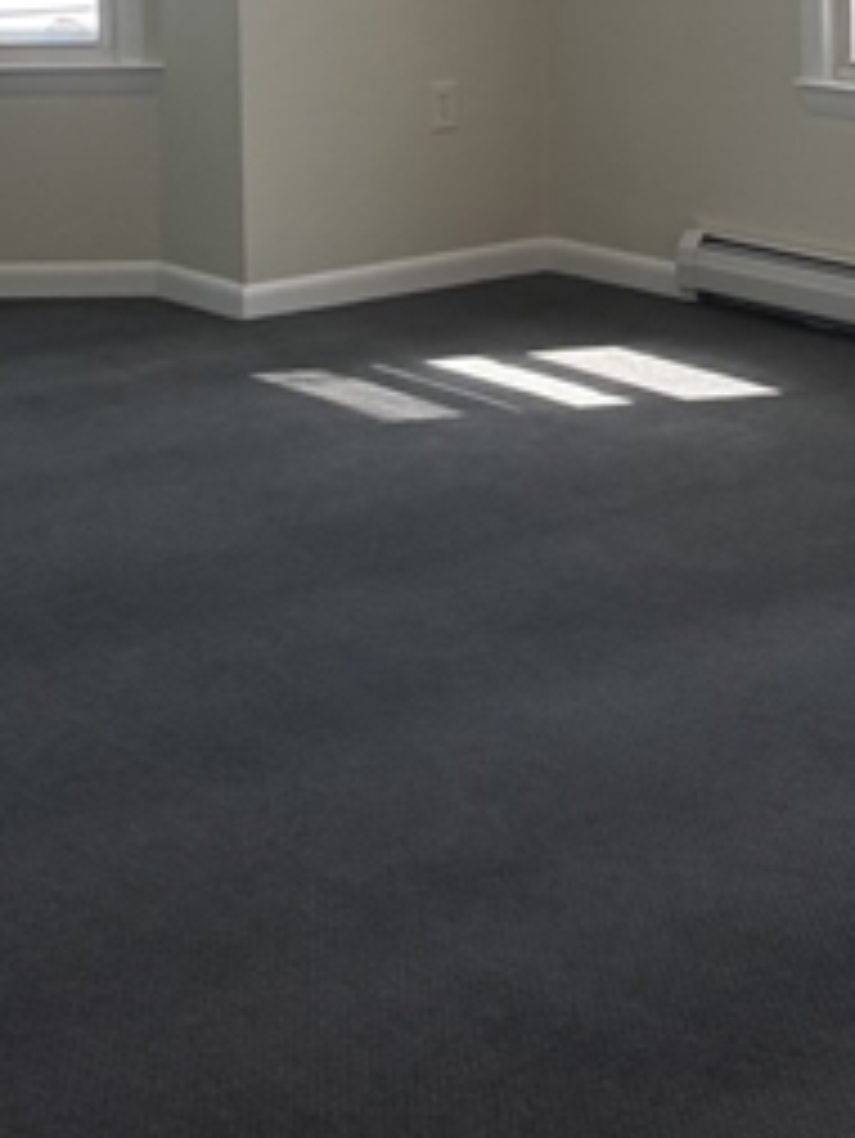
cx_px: 630
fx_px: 2599
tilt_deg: -2.9
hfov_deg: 18.6
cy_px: -81
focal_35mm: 79
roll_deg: +1.3
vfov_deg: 23.3
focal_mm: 5.96
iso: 50
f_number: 1.6
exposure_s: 1/411
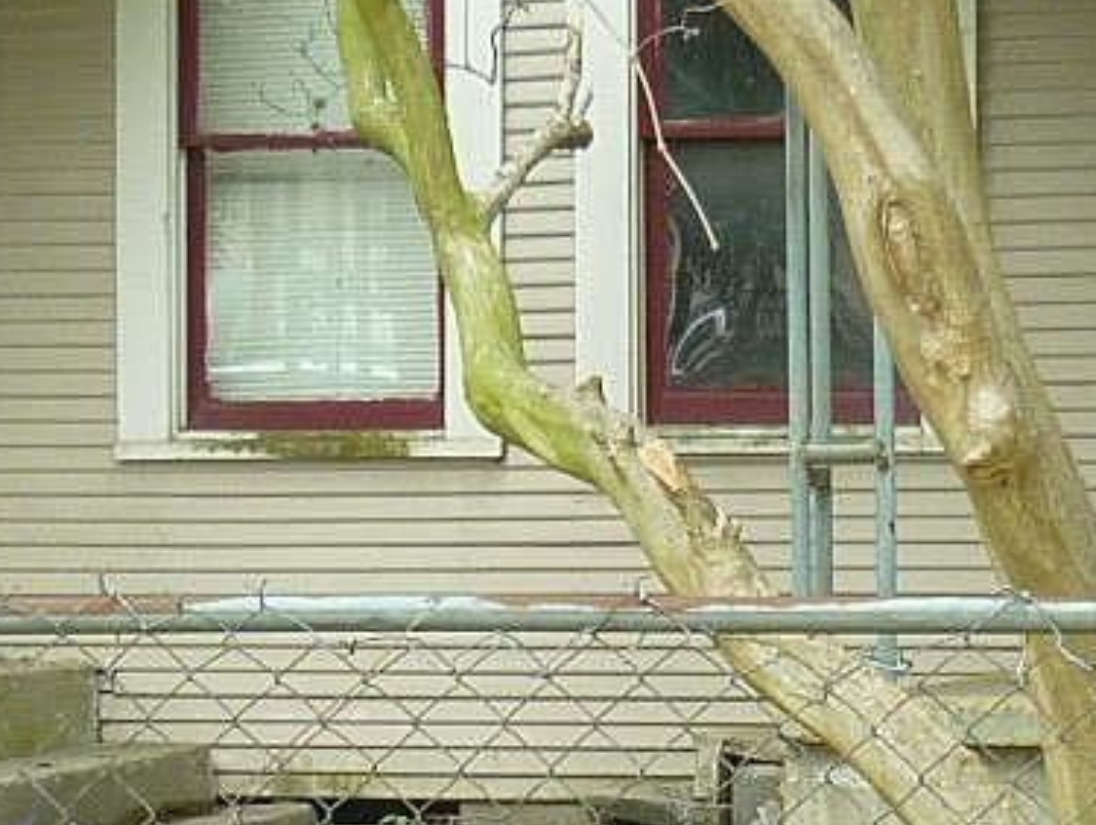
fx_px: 5705
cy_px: 620
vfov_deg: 8.3
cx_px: 687
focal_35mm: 180
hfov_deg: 11.0
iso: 80
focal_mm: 5.5
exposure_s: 1/125
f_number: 2.8
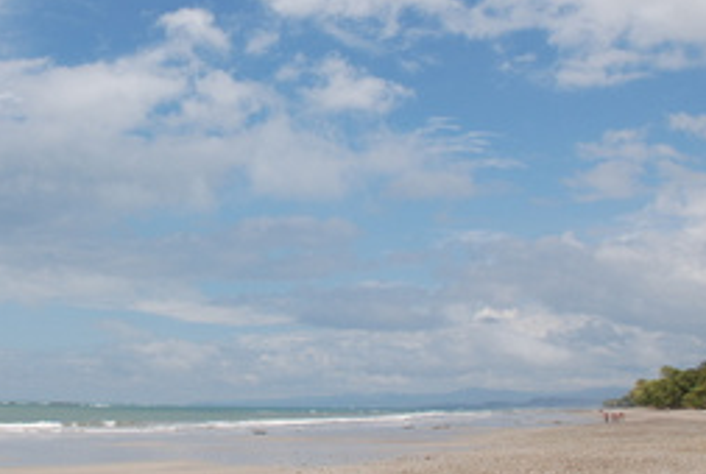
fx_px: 944
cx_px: 137
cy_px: 162
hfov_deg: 39.3
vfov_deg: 28.1
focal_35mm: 48
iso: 100
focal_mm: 18
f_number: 9
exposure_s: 1/320
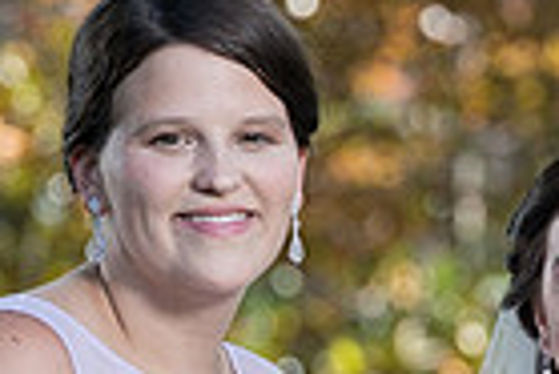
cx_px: 612
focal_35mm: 959
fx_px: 14906
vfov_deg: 1.4
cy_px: 495
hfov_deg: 2.1
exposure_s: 1/200
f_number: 5.6
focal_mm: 200
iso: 160
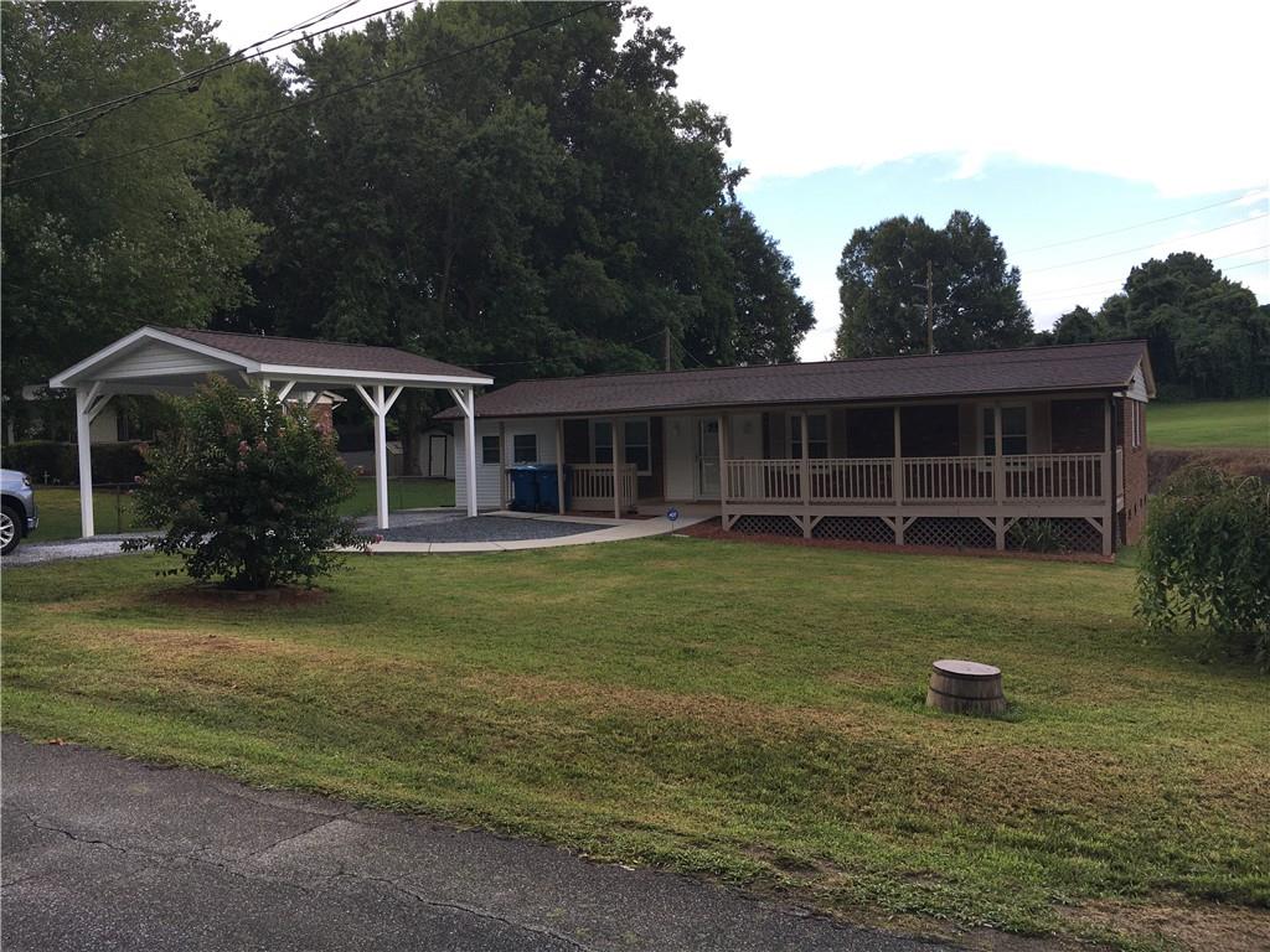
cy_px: 476
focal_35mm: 29
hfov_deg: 61.7
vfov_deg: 48.2
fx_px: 1064
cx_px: 635
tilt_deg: -3.8
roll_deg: +0.8
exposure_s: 1/388
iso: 25
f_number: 2.2
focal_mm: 4.15
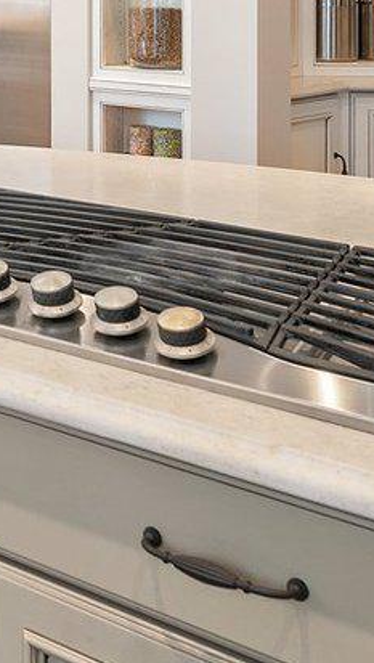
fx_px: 1364
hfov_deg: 13.9
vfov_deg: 25.4
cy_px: -63
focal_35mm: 78
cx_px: -292
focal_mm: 15.3
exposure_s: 1/6
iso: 640
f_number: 8
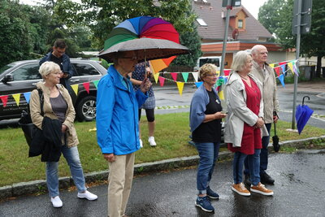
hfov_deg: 54.4
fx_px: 316
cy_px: 108
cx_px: 162
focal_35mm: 35
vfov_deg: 37.9
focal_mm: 12.96
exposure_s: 1/125
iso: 100
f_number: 3.2
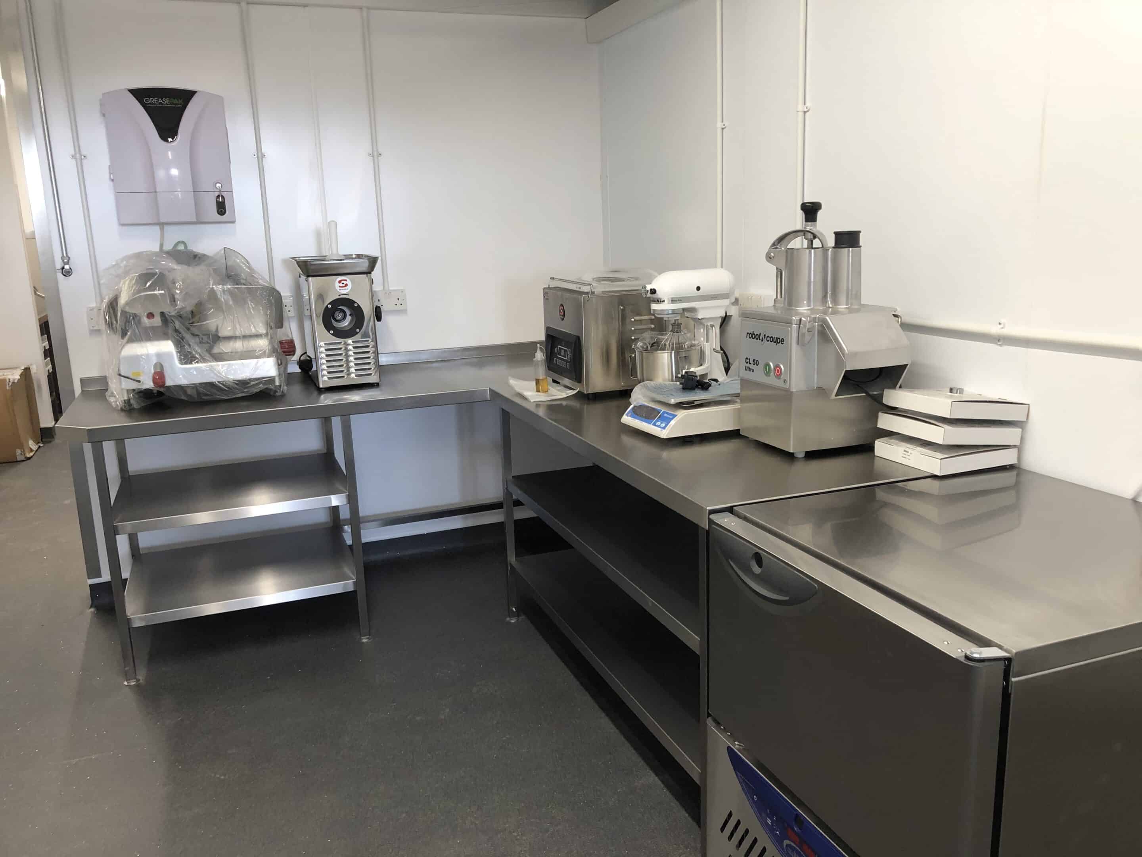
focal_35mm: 28
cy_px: 428
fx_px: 924
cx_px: 571
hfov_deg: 63.4
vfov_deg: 49.7
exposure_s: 1/33
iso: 40
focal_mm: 3.99
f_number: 1.8
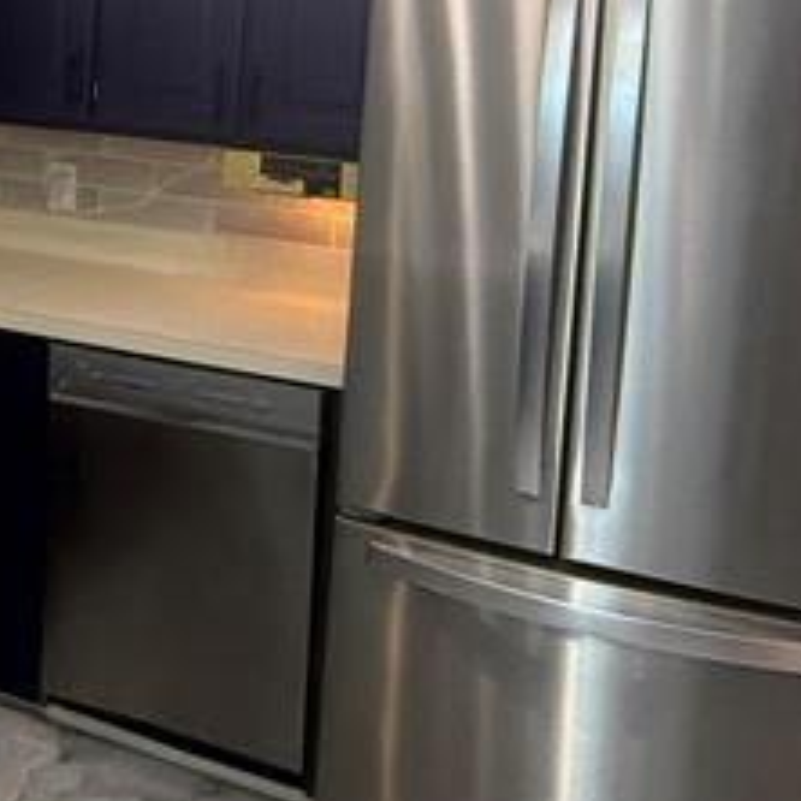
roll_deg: -3.1
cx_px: 76
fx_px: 1492
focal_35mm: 57
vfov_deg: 29.0
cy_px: 105
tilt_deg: -3.4
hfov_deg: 28.8
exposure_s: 1/129
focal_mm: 2.22
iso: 320
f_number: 2.2
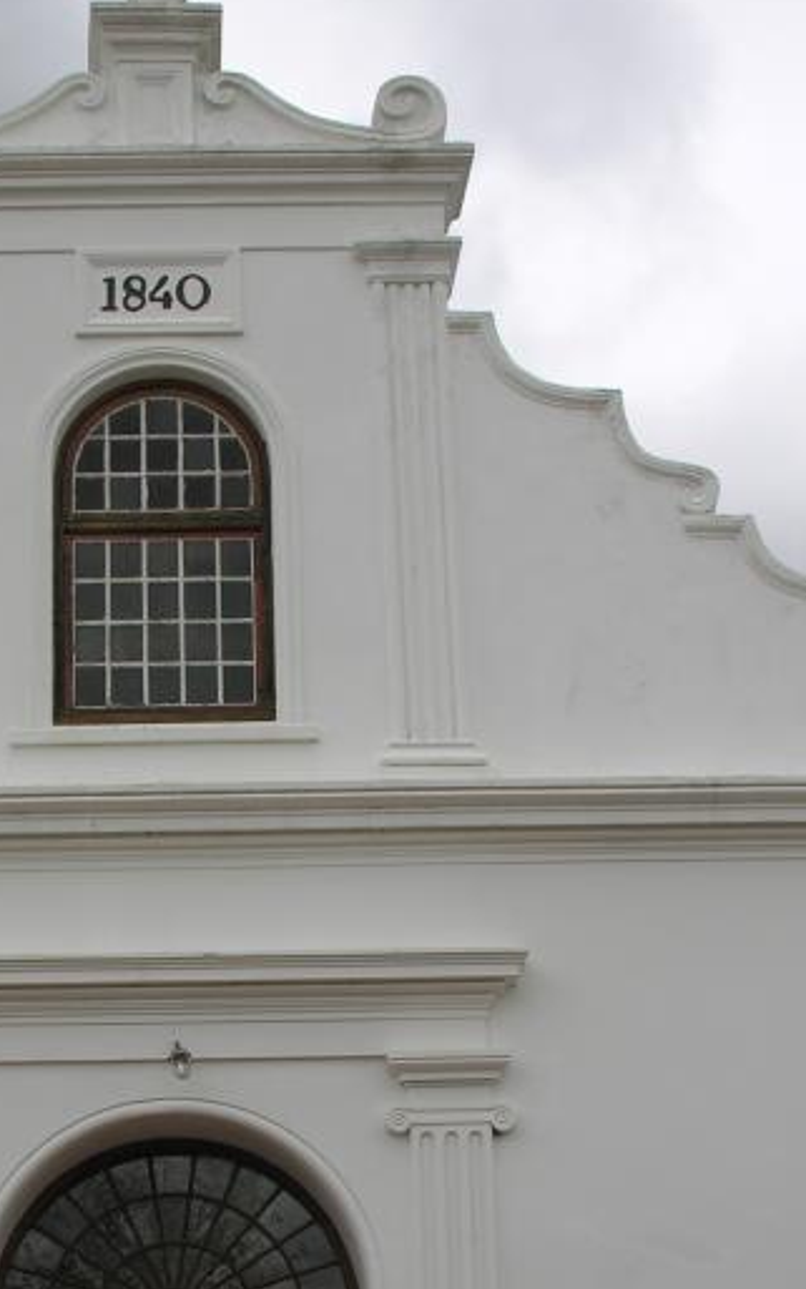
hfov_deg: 17.5
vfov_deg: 27.5
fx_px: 2599
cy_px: 947
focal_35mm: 74
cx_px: 183
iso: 50
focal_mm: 8.9
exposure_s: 1/155
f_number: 5
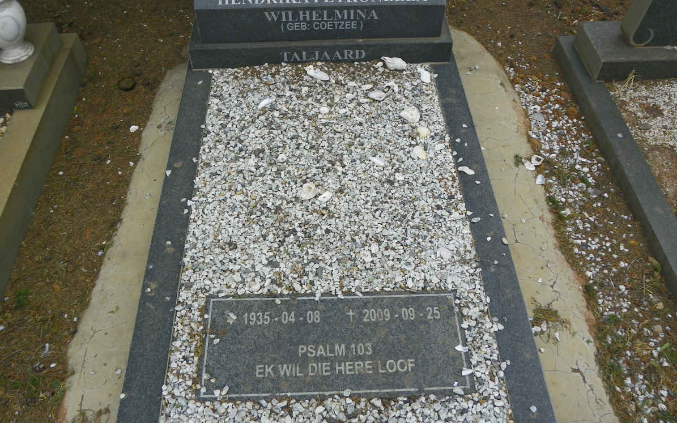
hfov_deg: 58.1
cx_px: 339
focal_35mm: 33
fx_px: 609
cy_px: 169
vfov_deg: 38.2
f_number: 4
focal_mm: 5.5
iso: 64
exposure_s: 1/250
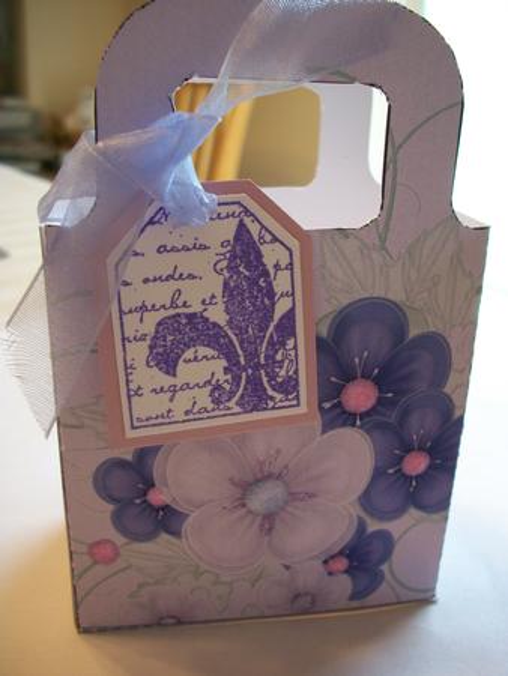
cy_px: 338
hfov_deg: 40.7
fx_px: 684
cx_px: 254
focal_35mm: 35
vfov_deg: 52.6
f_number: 3.1
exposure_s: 1/60
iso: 91
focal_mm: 6.3
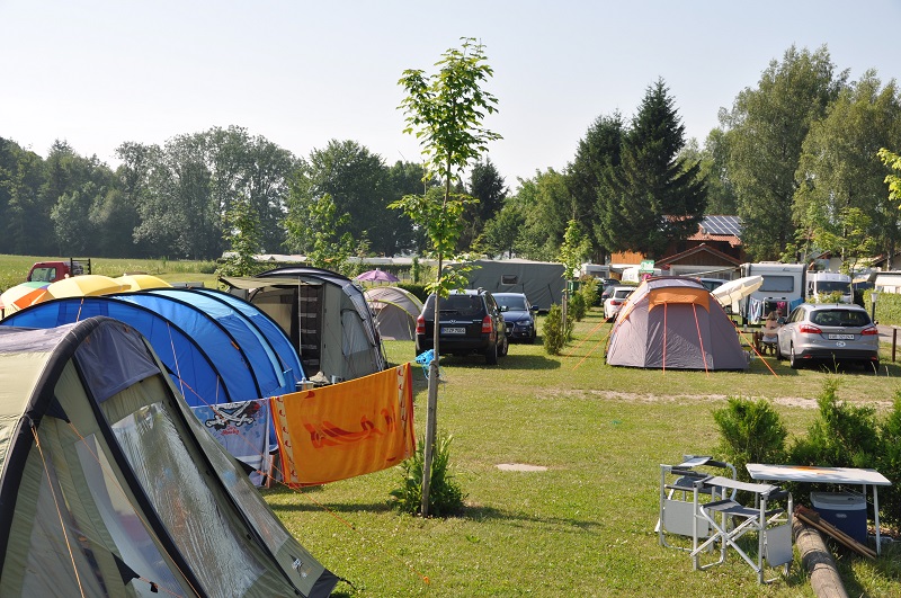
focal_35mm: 48
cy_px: 299
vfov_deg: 28.0
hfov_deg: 41.2
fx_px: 1200
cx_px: 450
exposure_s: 1/320
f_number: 9
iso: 200
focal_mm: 32
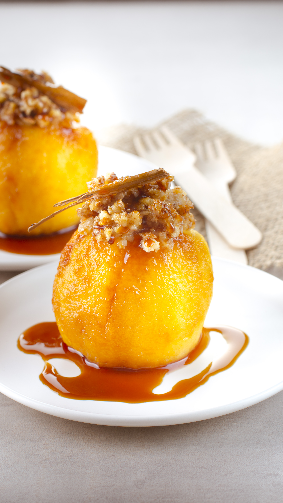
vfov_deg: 19.5
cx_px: 90
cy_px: 251
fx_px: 1467
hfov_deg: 11.0
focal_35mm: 110
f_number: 8
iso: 100
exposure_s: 1/100
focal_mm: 70
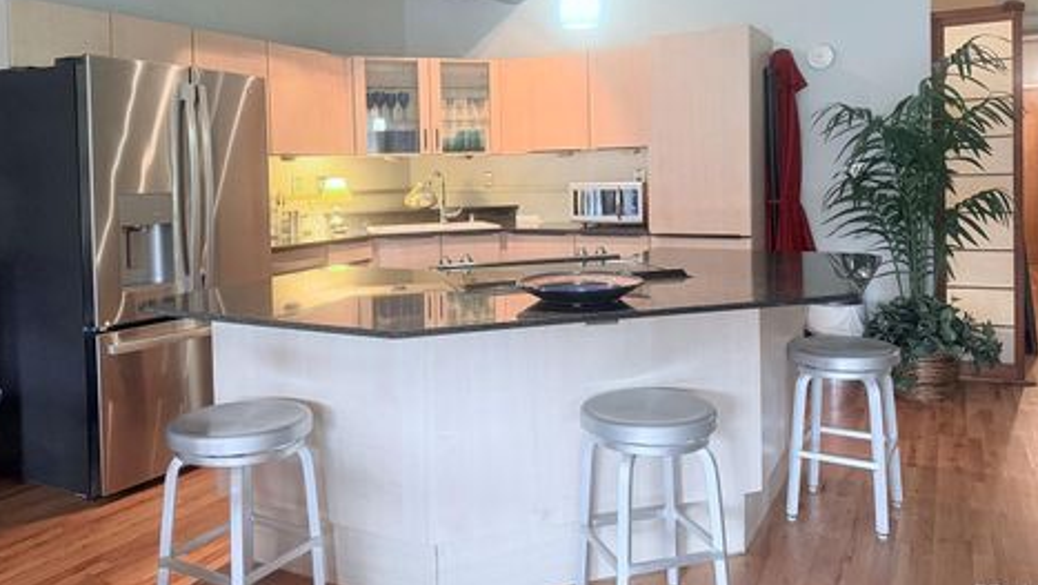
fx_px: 771
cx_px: 531
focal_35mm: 28
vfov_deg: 41.0
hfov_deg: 67.9
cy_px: 190
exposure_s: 1/60
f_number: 1.78
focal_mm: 6.76
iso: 400
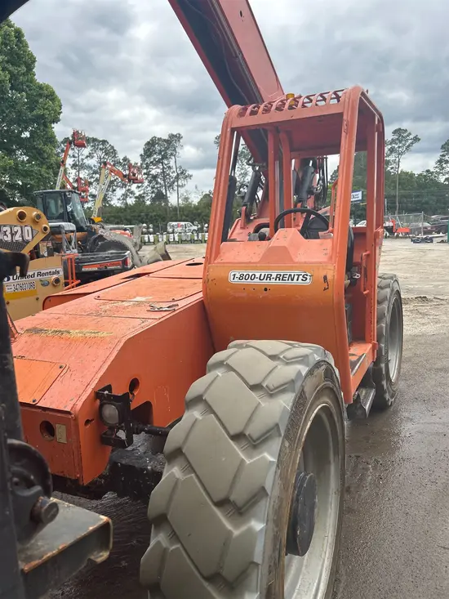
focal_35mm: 26
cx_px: 224
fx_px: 450
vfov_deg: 67.3
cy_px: 300
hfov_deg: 53.1
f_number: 1.5
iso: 50
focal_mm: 5.7
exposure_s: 1/2457
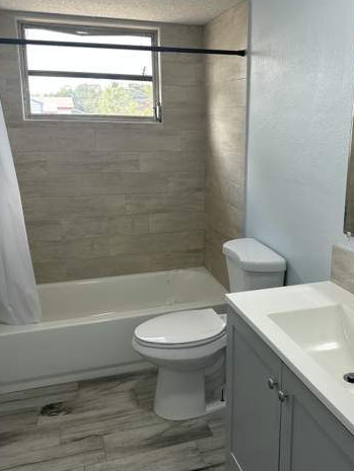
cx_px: 221
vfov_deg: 55.3
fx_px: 450
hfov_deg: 42.6
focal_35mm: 33
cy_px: 220
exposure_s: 1/121
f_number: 1.78
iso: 125
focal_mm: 6.86
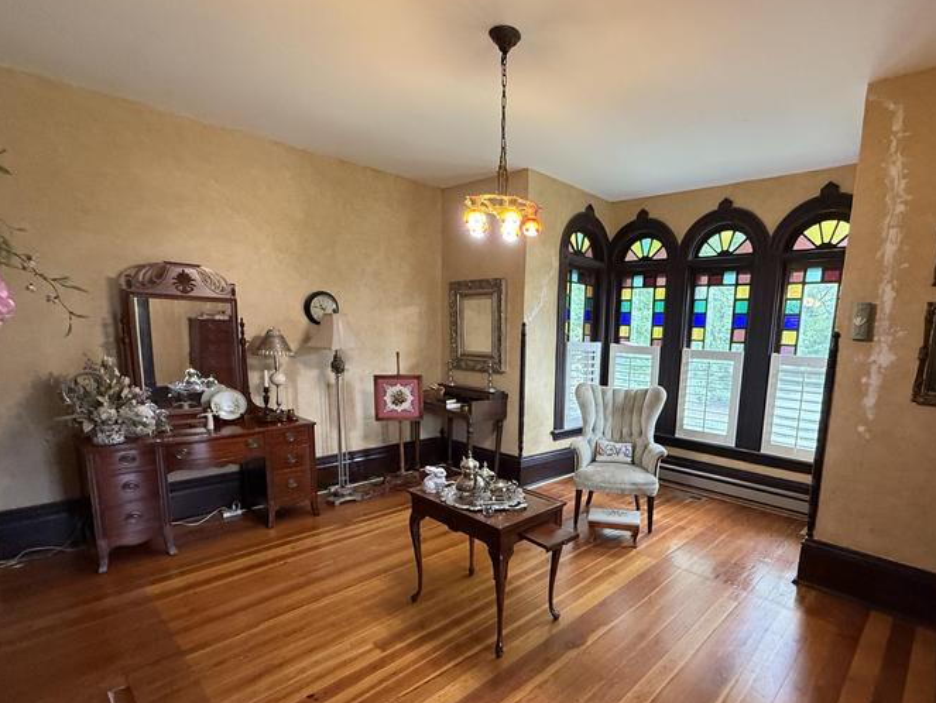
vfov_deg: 71.0
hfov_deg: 86.9
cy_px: 415
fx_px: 487
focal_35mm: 18
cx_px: 551
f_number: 2.2
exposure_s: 1/60
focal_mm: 2.22
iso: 400
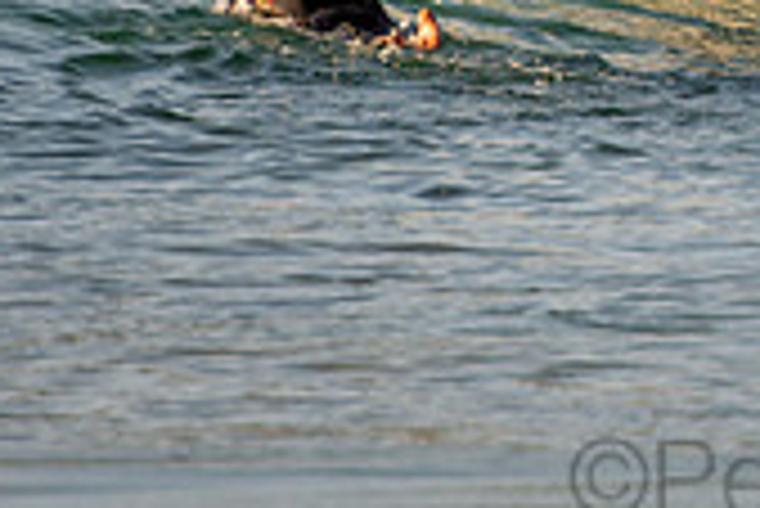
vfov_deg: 0.7
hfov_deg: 1.0
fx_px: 43483
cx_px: 917
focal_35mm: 2058
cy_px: -267
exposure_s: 1/1250
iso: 400
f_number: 5.6
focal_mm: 400
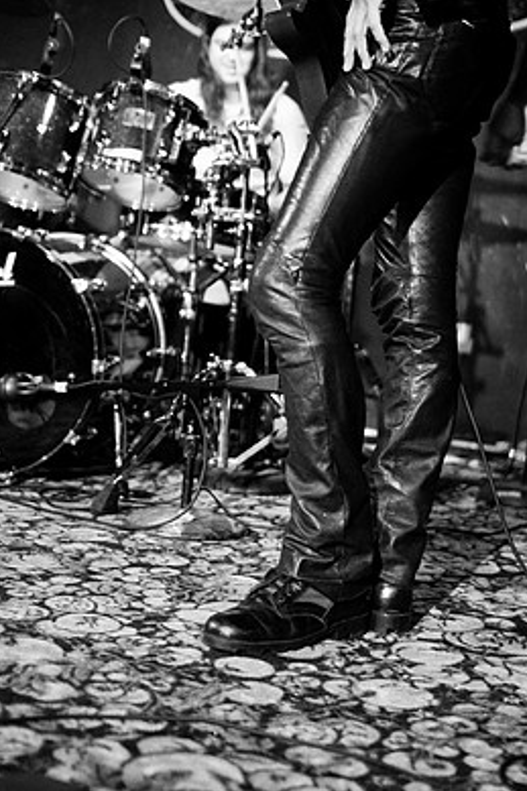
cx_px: 296
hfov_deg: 25.9
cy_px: 360
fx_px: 1143
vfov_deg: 38.2
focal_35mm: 52
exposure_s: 1/60
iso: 800
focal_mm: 30
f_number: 1.8
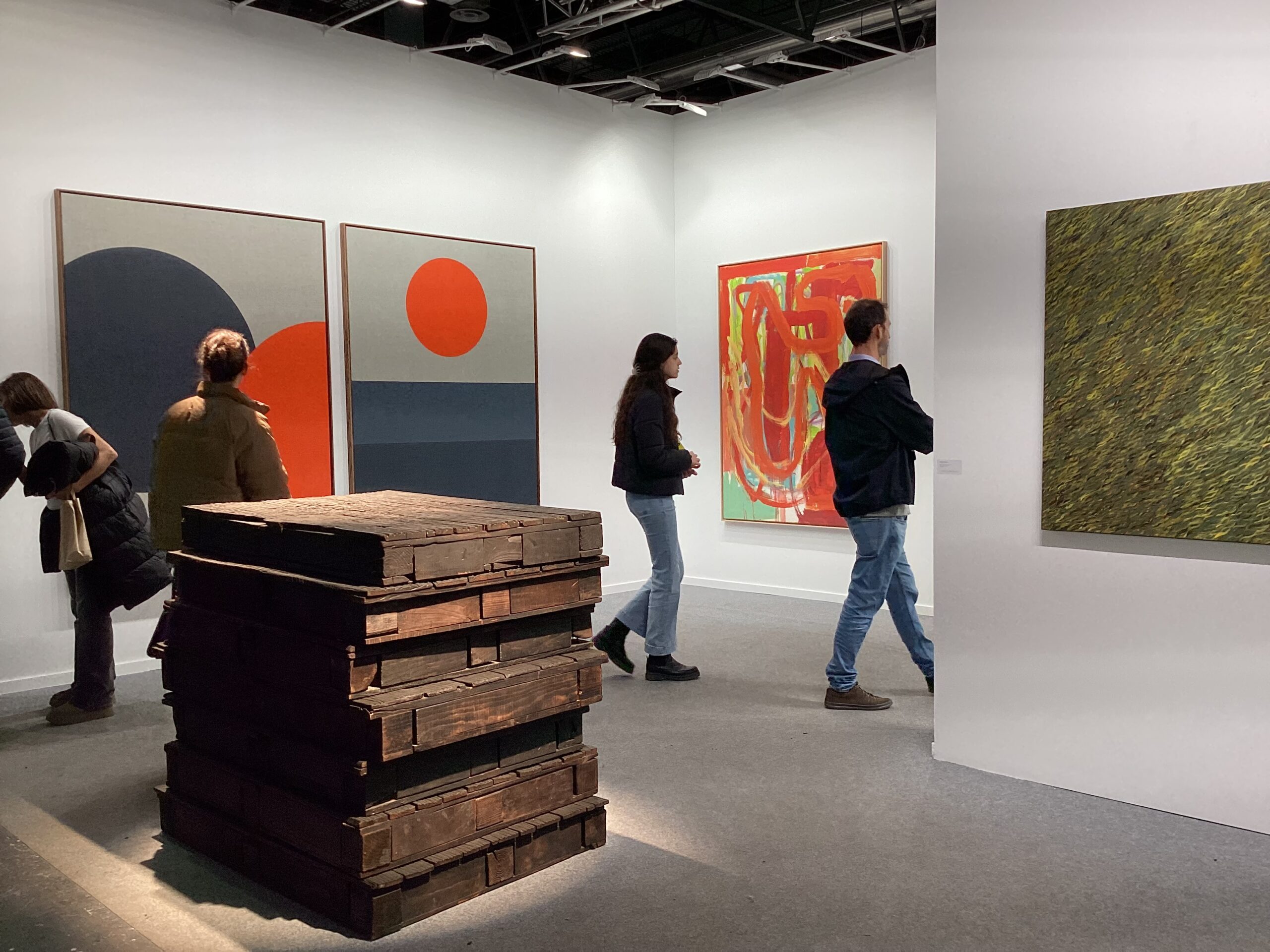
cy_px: 476
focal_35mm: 31
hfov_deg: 58.4
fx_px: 1137
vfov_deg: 45.4
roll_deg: +0.6
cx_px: 635
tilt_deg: -4.6
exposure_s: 1/100
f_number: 2.4
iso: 50
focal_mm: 3.3
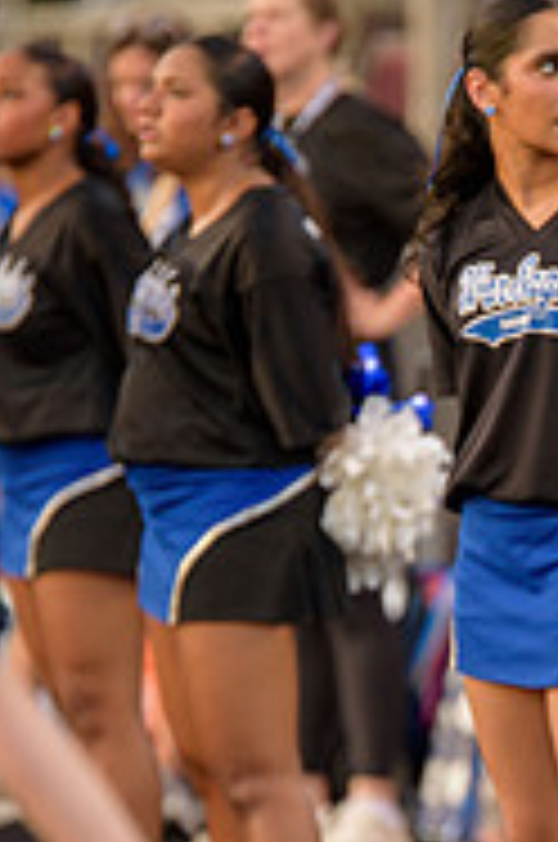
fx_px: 11247
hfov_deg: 2.8
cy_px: 608
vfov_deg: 4.3
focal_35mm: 482
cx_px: 616
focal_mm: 200
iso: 500
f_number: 2.8
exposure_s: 1/500
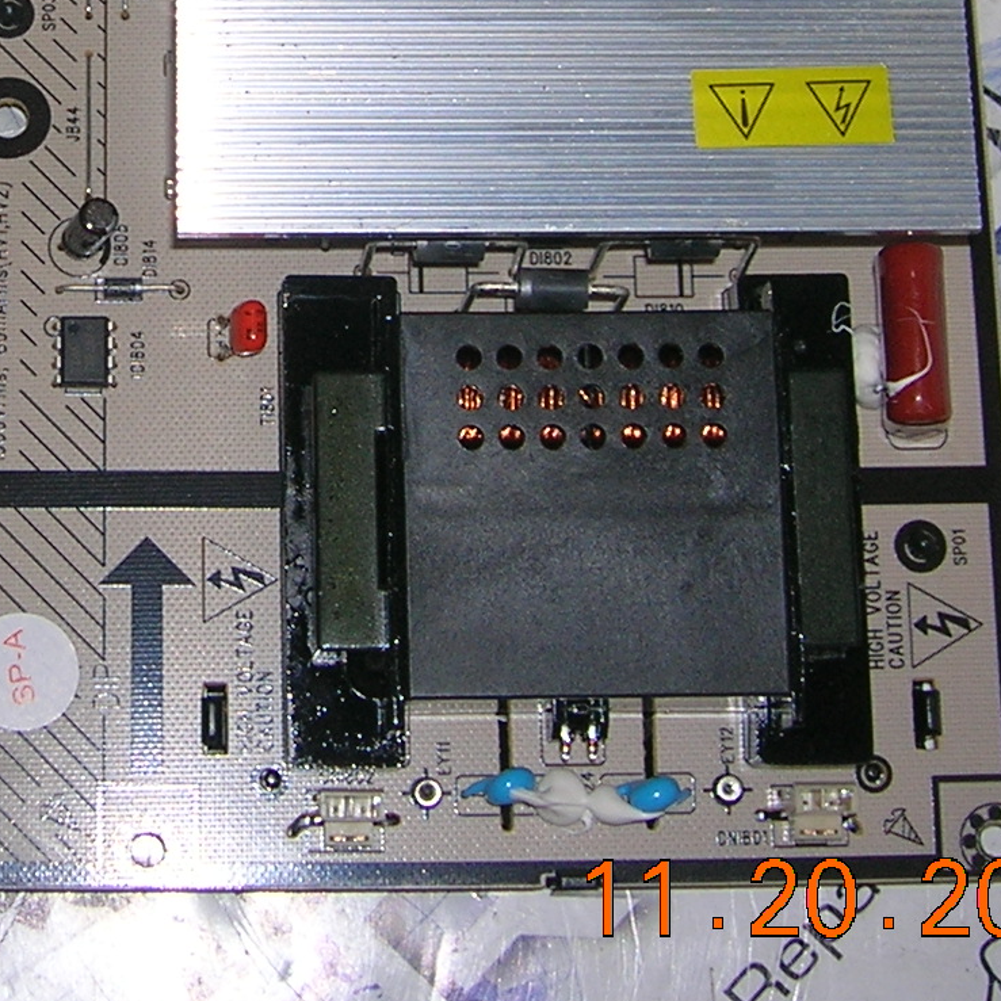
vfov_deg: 18.2
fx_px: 3043
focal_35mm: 93
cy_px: -19
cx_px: 131
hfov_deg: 18.4
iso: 50
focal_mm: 5.7
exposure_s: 1/60.1
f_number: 2.9
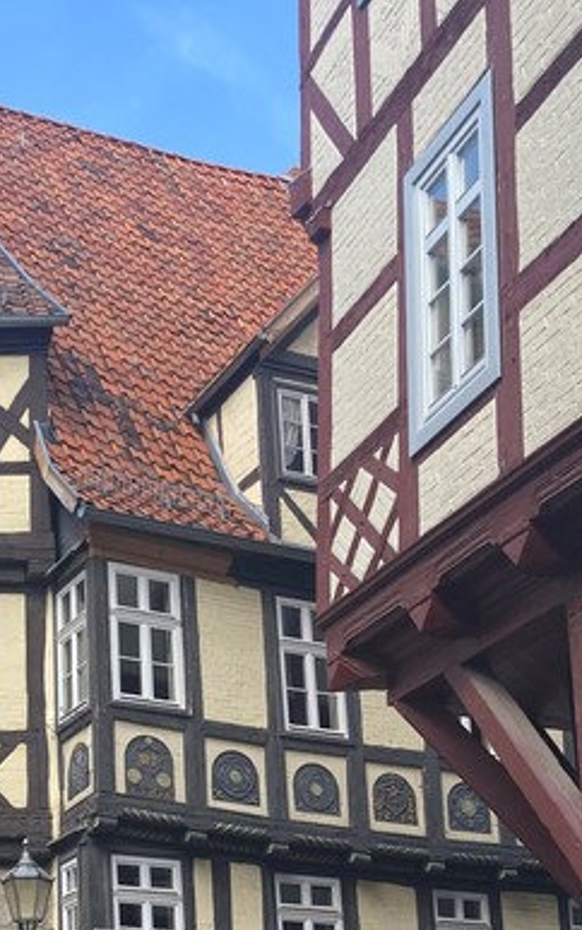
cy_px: 750
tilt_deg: +15.0
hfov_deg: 18.3
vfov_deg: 29.1
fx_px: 1750
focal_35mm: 69
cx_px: -40
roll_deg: -1.6
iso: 20
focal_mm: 3.99
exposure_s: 1/571
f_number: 1.8
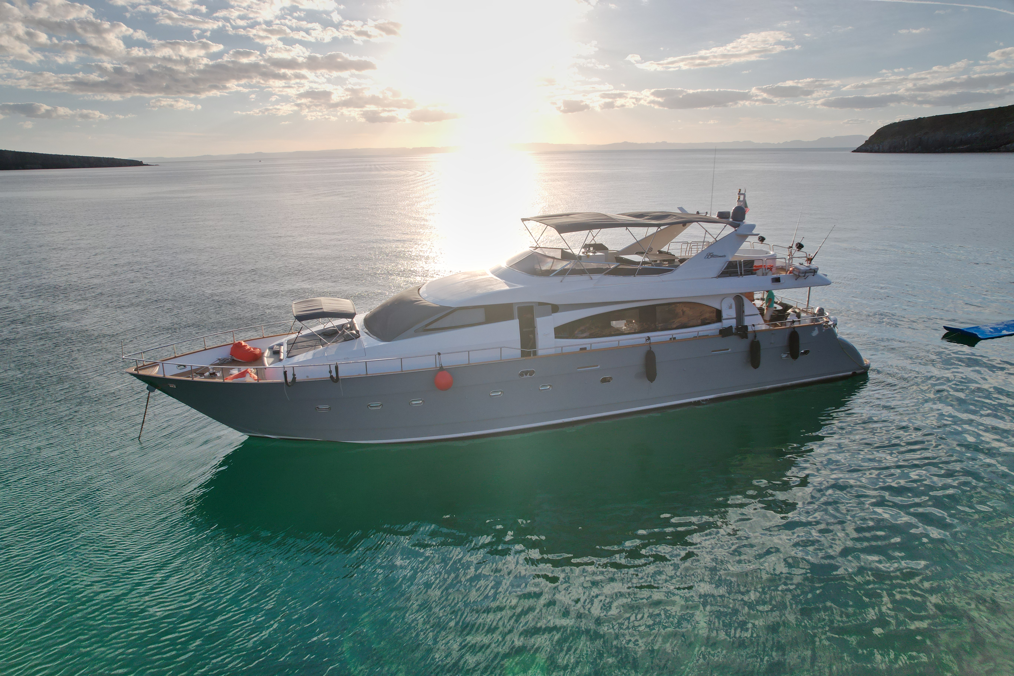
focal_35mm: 22
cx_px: 507
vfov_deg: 57.2
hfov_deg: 78.6
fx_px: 620
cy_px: 338
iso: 110
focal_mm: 8.38
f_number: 2.8
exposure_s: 1/3200
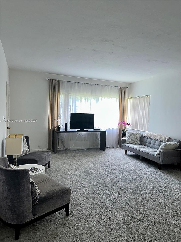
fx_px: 167
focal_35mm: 24
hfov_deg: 56.8
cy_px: 121
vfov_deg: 71.6
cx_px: 90
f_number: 1.78
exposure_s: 1/127
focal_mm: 6.86
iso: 50
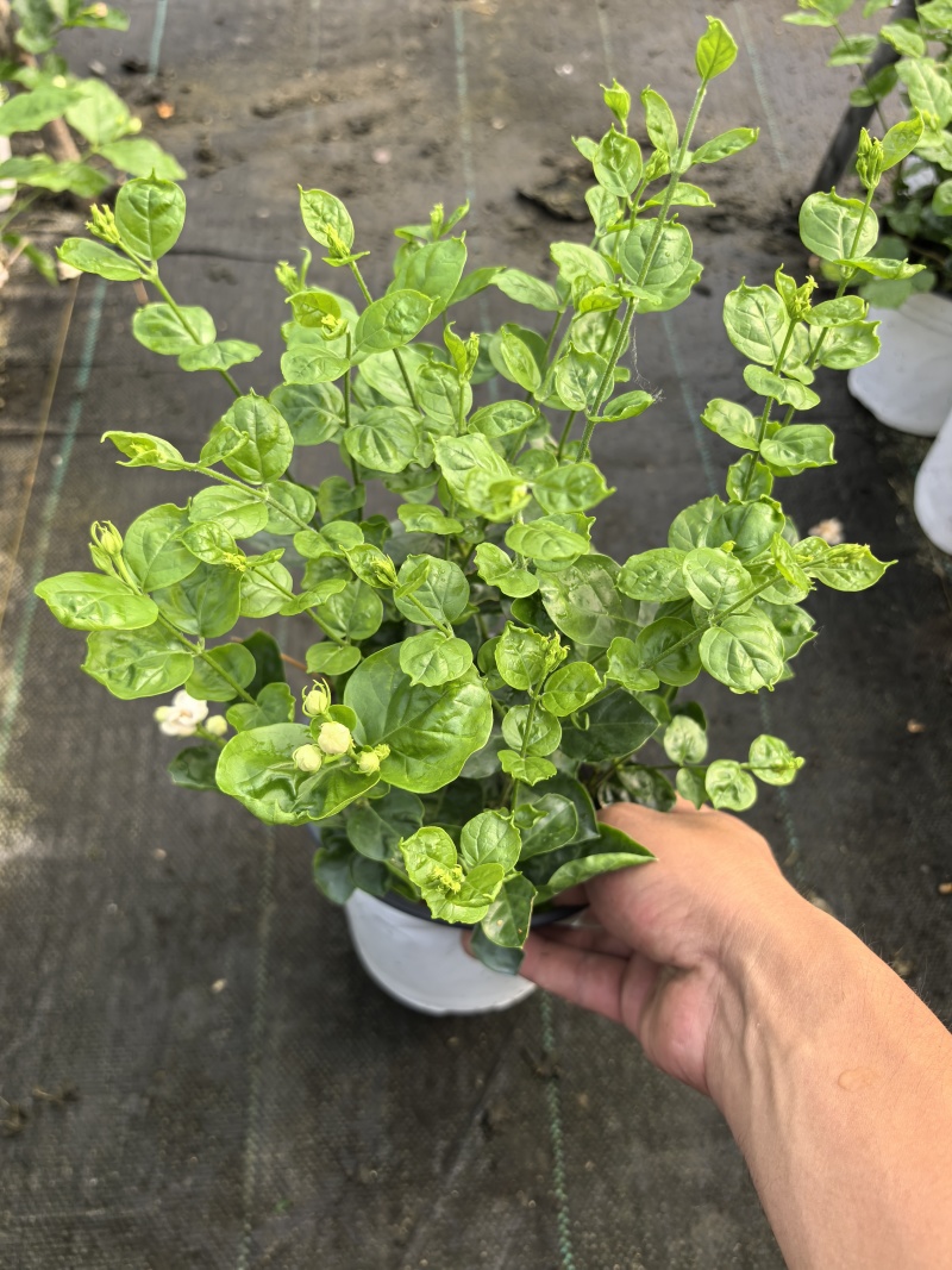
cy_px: 635
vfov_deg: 65.3
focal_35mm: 27
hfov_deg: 51.3
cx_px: 476
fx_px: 990
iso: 320
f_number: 2
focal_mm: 6.98
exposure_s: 1/1560
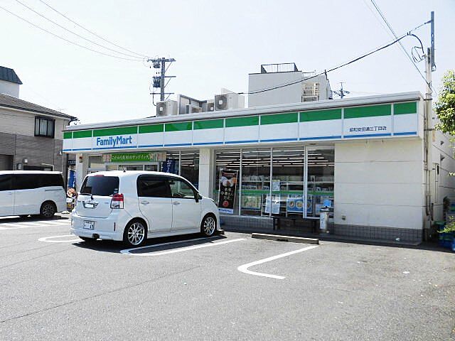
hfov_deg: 56.8
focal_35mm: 32
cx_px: 228
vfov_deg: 44.2
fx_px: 421
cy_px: 170
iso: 100
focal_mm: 5.81
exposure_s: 1/200
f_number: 8.8
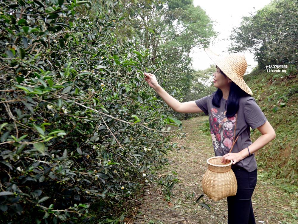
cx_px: 149
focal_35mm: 36
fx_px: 310
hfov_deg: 51.3
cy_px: 112
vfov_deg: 39.7
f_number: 4.3
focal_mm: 18
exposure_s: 1/250
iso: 200
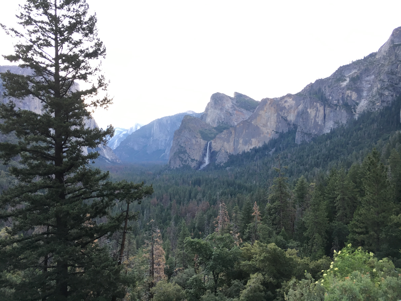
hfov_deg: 61.7
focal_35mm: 29
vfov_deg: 48.2
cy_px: 150
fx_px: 336
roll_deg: -0.1
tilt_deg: +1.5
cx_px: 200
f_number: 2.2
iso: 50
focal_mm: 4.15
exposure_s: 1/30
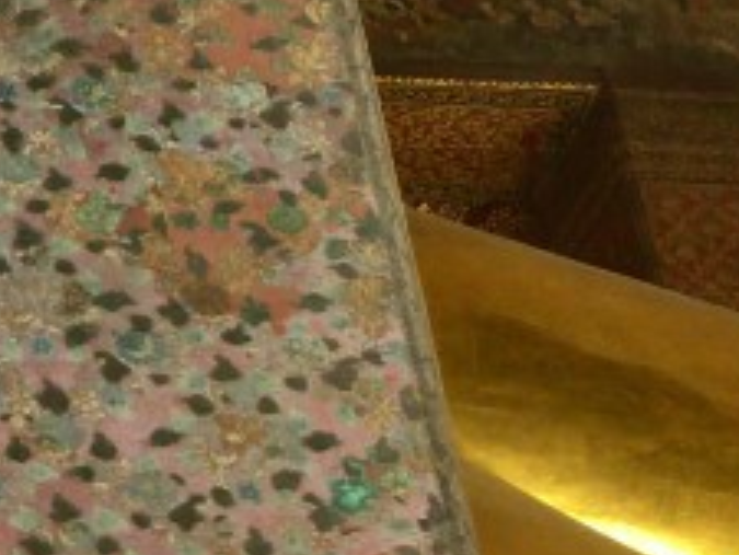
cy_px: 654
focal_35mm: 132
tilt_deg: +32.5
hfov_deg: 13.6
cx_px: -529
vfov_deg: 11.0
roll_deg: -1.8
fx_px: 2820
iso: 100
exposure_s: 1/30
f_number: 2.2
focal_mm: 4.15
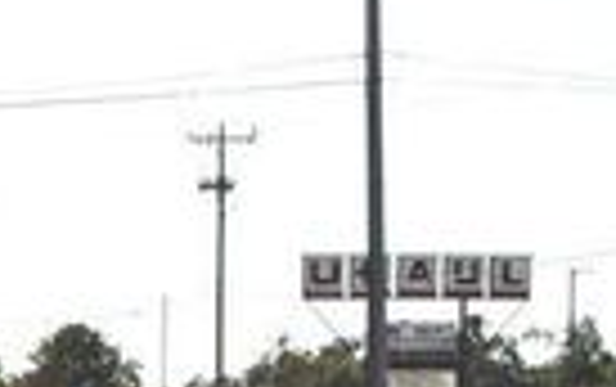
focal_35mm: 171
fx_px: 2874
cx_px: -724
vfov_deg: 7.5
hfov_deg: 10.9
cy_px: 605
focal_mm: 24
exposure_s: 1/250
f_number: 8
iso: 125
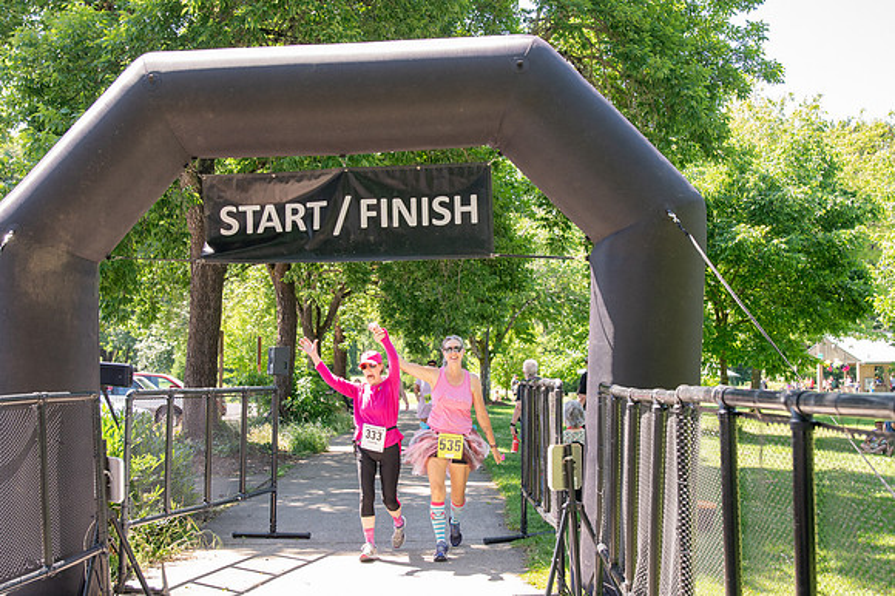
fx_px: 1118
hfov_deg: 43.6
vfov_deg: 29.8
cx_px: 448
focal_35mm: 45
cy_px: 298
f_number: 4
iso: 500
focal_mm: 30
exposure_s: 1/400
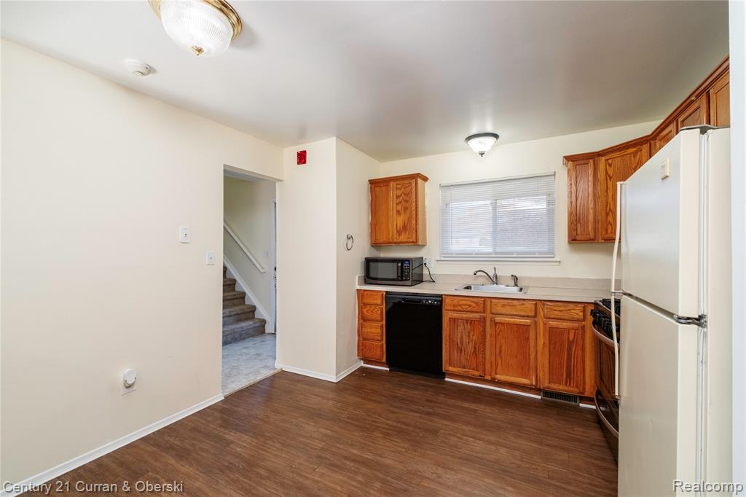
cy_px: 248
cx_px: 373
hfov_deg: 100.4
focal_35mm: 15
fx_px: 311
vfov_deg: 77.3
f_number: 6.4
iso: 640
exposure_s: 1/250
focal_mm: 10
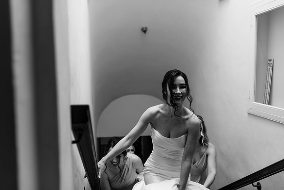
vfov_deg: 36.7
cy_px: 93
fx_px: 286
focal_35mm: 36
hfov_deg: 52.8
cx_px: 144
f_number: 2
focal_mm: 35
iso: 125
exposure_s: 1/200
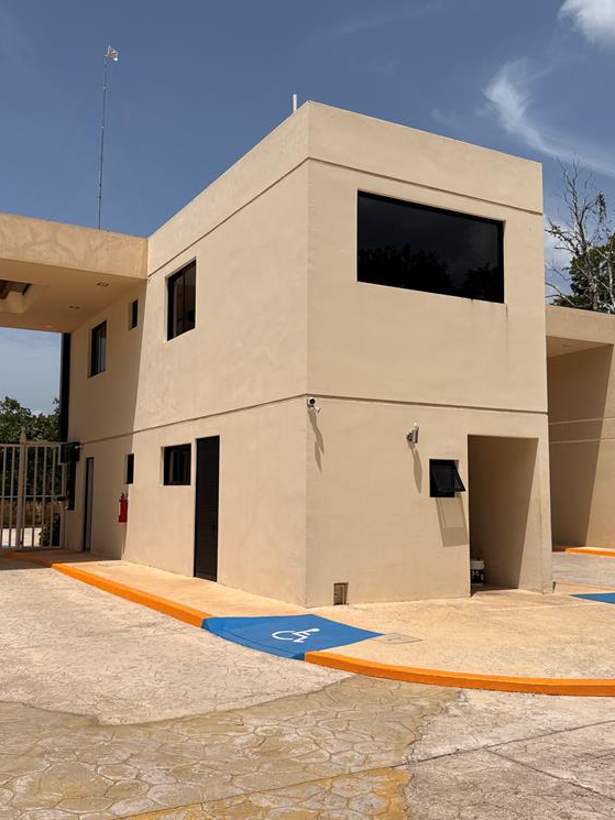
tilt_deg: +7.1
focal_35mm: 33
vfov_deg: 55.3
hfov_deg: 42.9
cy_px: 408
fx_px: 781
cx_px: 279
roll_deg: -0.4
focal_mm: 6.76
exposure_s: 1/14286
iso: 80
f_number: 1.78
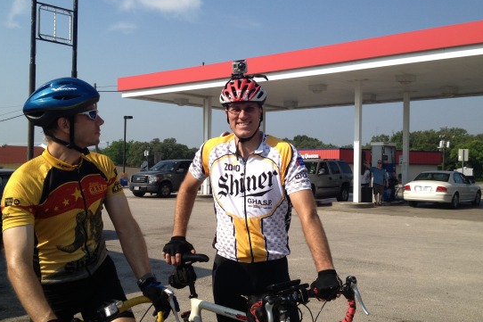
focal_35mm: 43
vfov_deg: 31.2
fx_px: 577
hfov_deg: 45.4
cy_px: 158
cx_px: 234
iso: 50
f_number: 2.4
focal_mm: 4.28
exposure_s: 1/1534
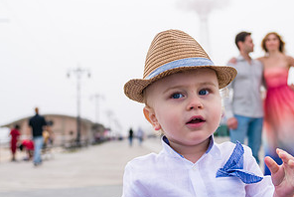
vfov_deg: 28.7
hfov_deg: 41.6
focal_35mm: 47
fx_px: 384
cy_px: 84
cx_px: 184
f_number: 3.2
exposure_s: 1/4000
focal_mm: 24
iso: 200
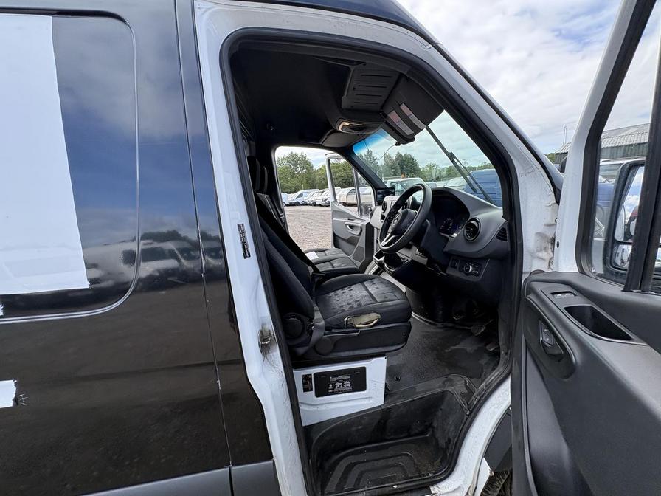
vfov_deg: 85.7
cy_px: 248
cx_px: 330
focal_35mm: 14
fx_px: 267
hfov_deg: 102.1
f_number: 2.2
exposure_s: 1/331
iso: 64
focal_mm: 2.22
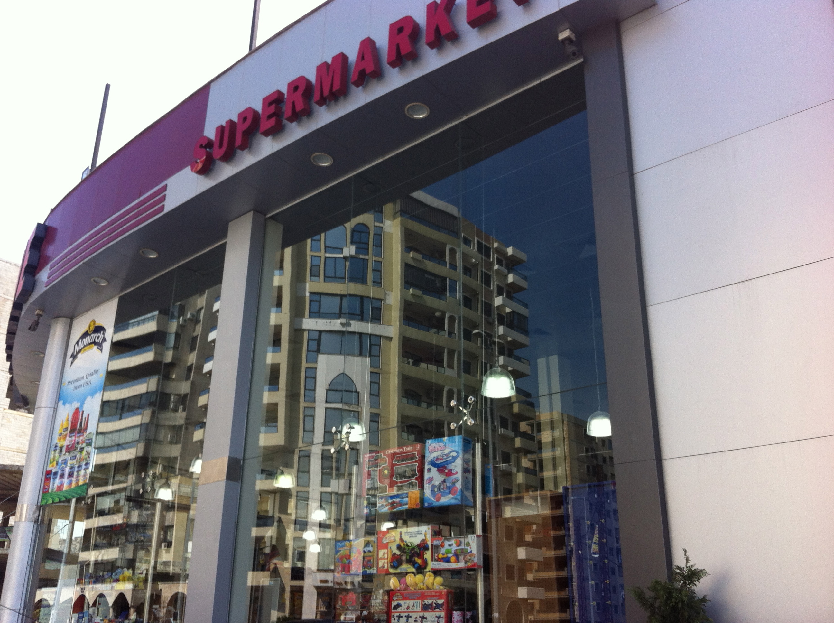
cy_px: 312
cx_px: 417
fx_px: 842
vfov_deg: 40.6
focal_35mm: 35
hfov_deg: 52.7
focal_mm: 3.85
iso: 80
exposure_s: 1/503
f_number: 2.8
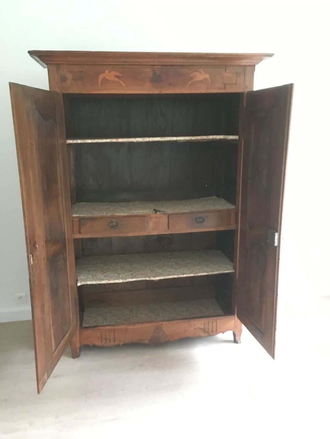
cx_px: 165
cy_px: 220
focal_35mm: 29
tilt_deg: -14.4
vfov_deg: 61.7
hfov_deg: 48.2
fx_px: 369
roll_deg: +0.4
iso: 500
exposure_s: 1/17
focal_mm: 4.15
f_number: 2.2
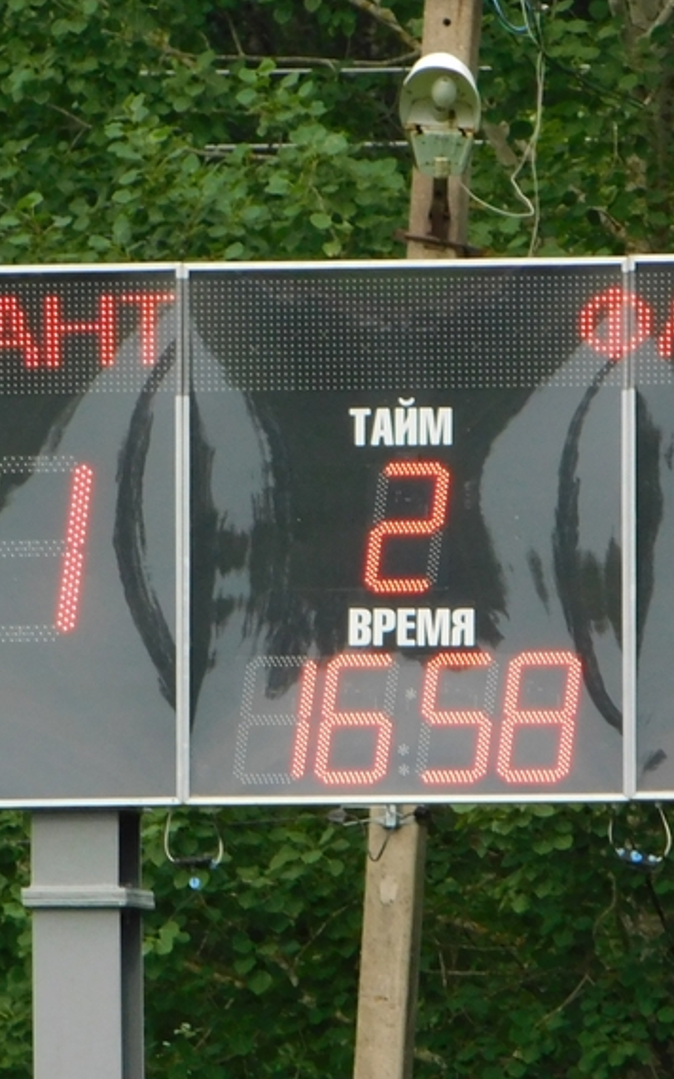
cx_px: 293
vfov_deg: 1.7
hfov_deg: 1.1
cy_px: 469
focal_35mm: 1225
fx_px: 36021
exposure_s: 1/160
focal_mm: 121.8
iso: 280
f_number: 6.2
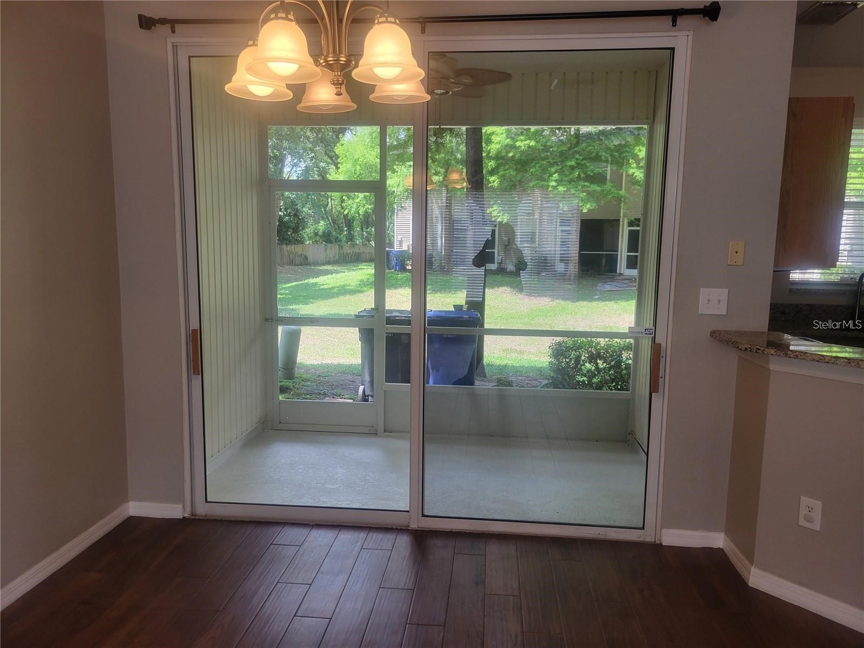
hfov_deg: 67.3
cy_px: 324
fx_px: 649
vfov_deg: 53.1
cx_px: 432
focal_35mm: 26
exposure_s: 1/120
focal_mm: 5.4
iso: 80
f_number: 1.8
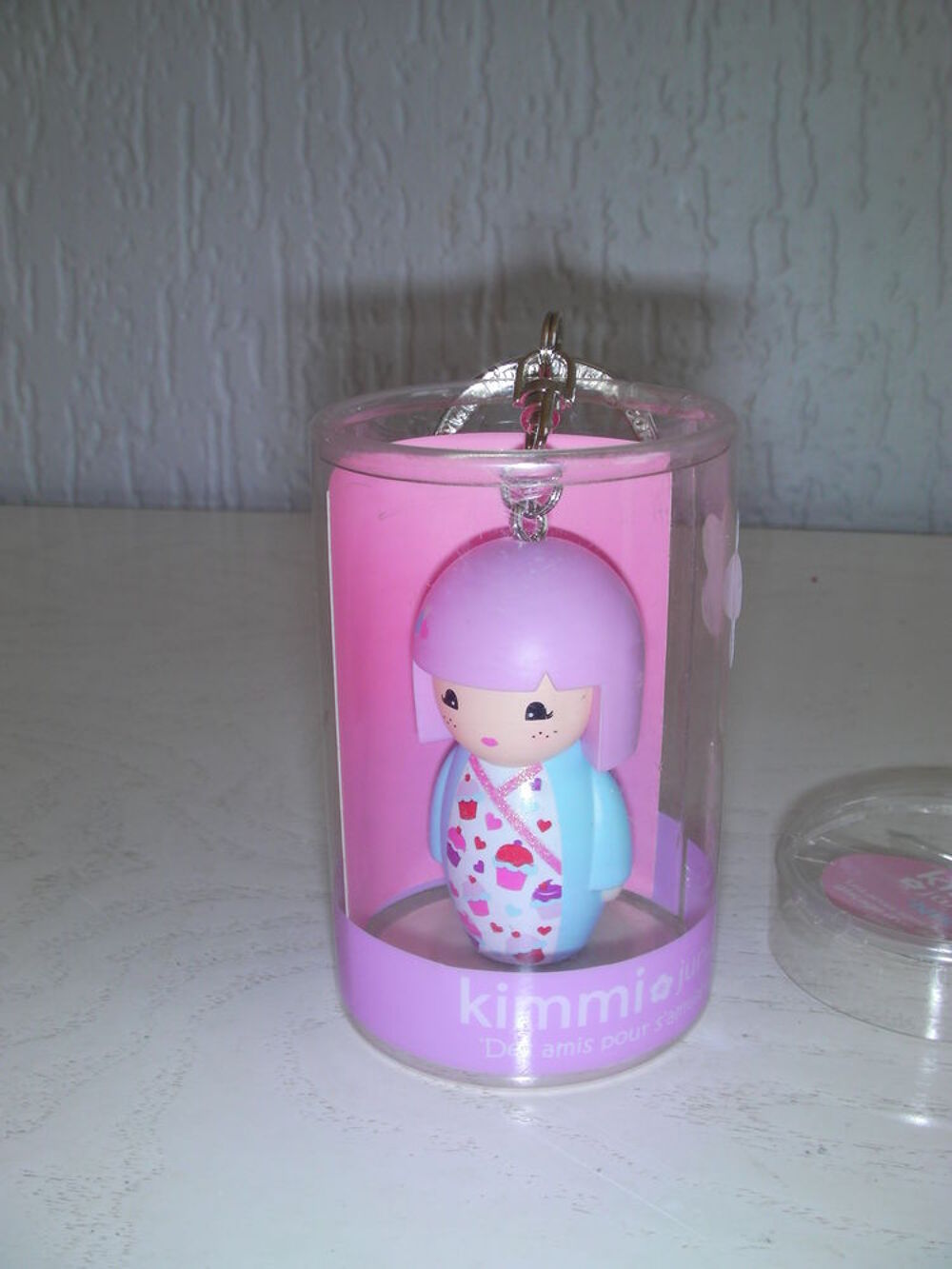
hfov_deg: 37.7
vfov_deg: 49.0
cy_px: 634
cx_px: 476
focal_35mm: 38
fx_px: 1393
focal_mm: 6.3
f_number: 5.6
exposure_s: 1/31
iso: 50
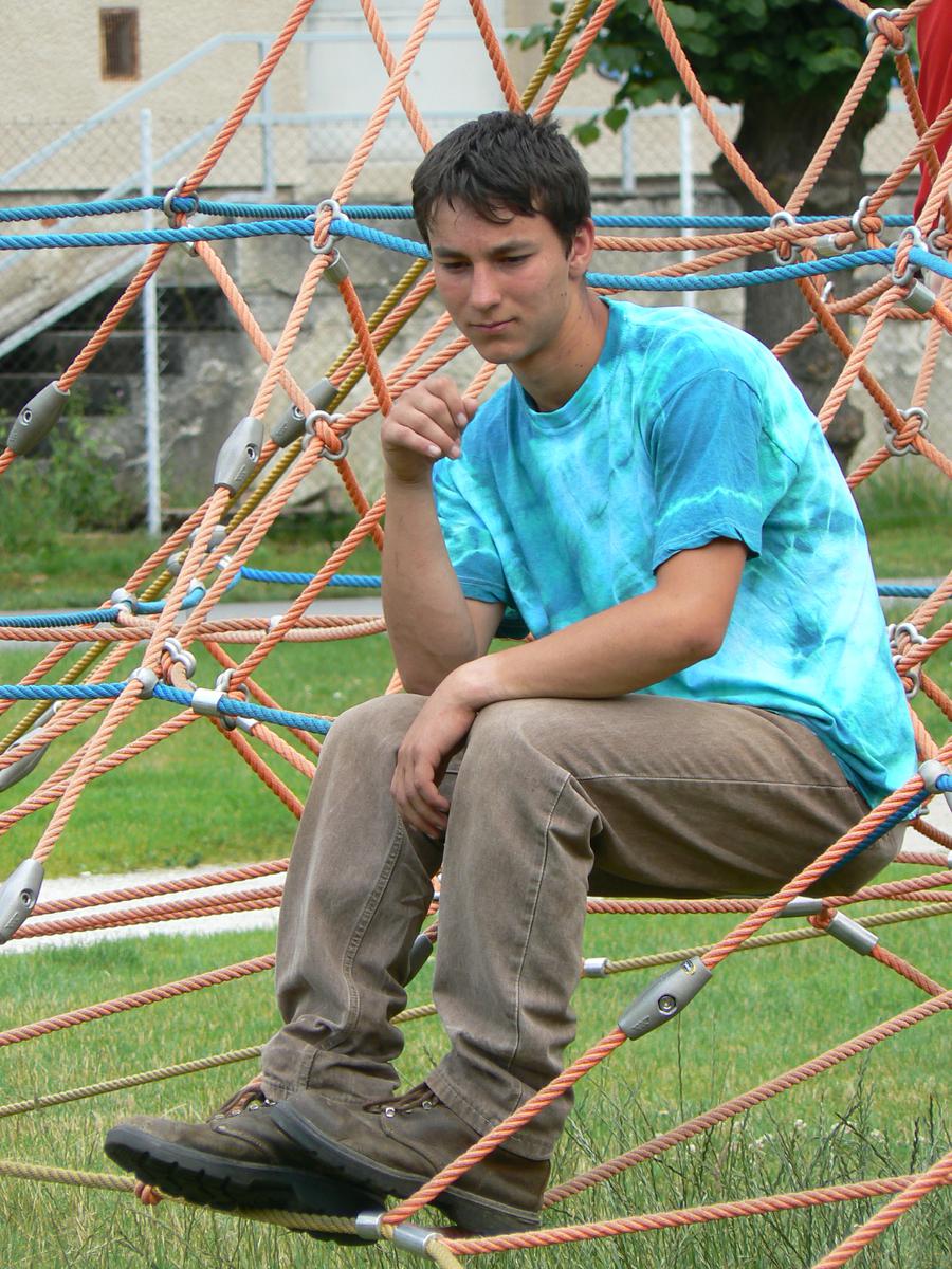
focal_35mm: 306
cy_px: 634
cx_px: 476
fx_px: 11221
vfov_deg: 6.5
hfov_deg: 4.9
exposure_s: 1/200
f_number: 5.6
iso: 80
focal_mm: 51
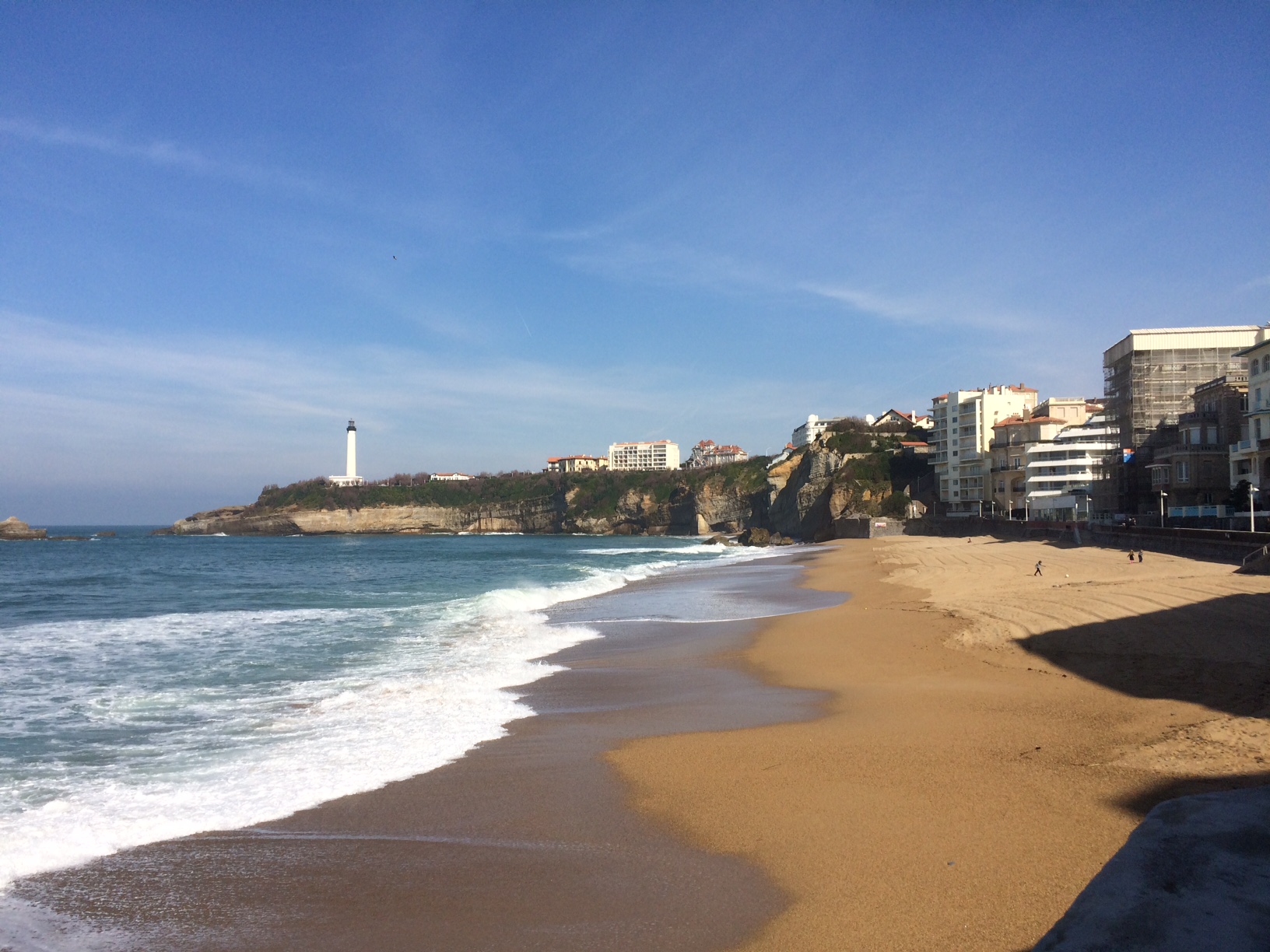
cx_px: 635
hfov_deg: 61.7
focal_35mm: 29
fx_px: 1064
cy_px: 476
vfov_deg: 48.2
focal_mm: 4.15
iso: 32
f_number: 2.2
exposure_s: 1/3425
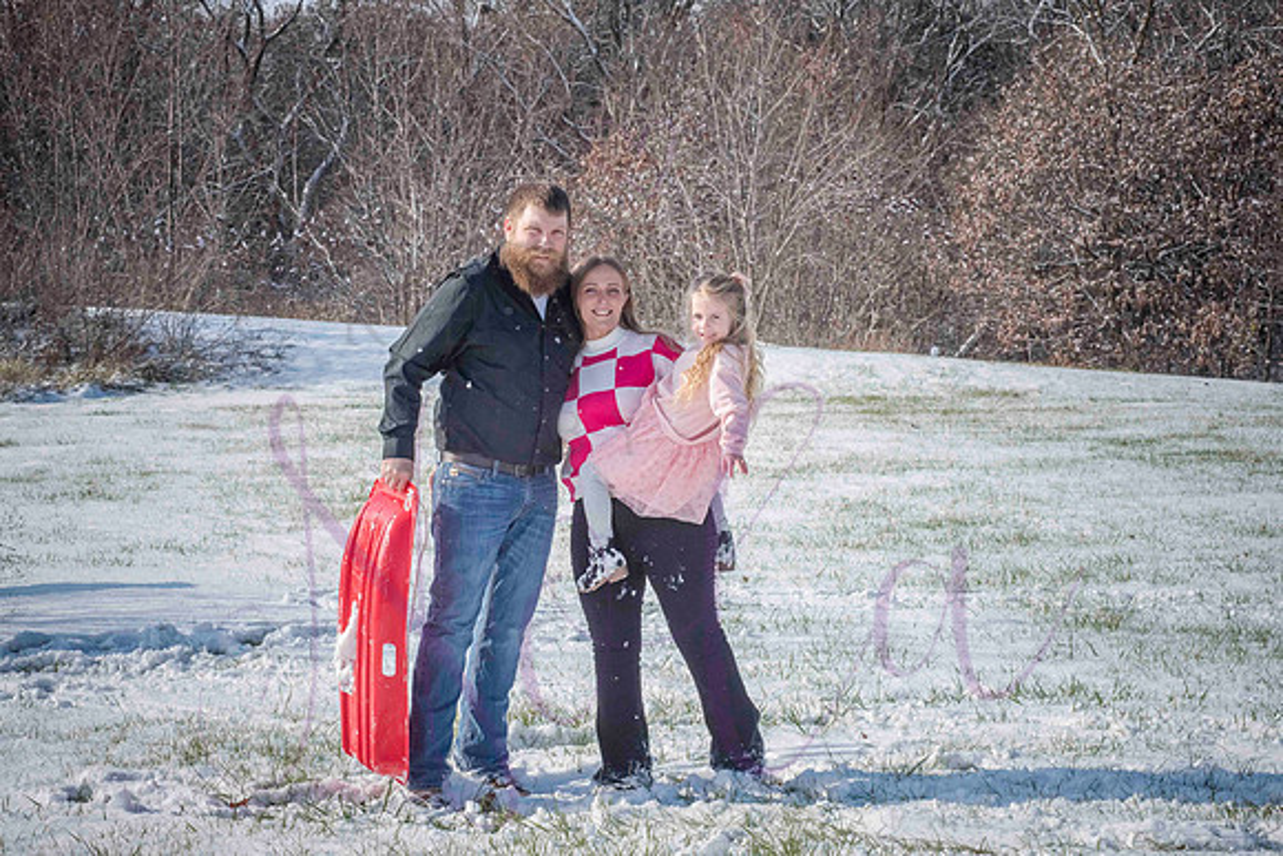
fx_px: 3279
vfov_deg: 14.9
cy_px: 428
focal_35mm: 92
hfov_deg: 22.1
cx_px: 642
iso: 640
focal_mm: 92
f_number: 14
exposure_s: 1/1000
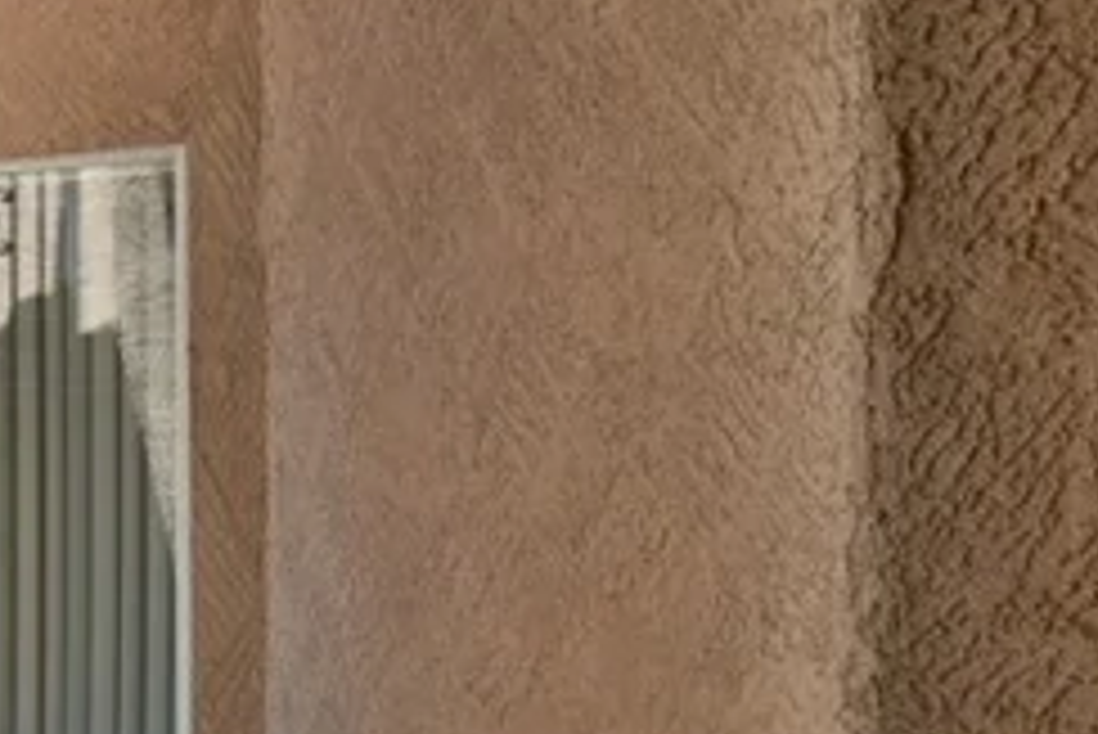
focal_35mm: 63
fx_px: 1923
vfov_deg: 21.4
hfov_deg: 30.0
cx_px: 40
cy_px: 576
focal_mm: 10
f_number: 7.1
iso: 400
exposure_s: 1/125
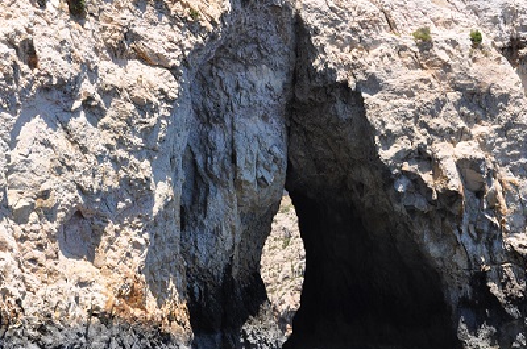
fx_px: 1183
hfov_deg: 25.0
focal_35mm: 81
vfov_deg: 16.8
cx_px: 174
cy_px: 145
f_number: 13
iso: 200
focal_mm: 36
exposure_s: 1/160
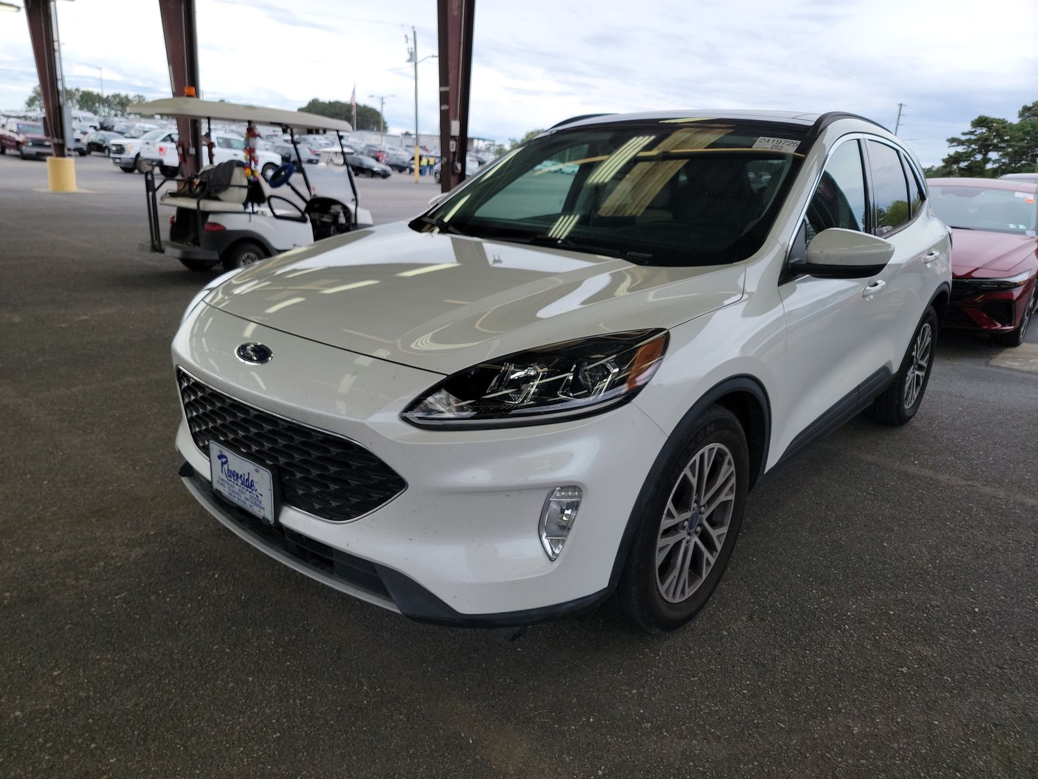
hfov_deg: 71.6
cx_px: 519
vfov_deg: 56.8
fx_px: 720
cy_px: 390
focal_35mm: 24
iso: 50
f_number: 1.8
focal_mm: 6.7
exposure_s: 1/350
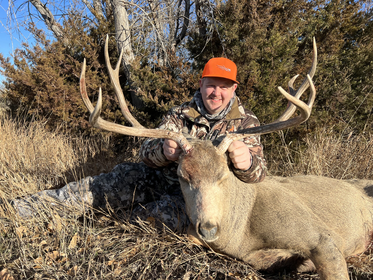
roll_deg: -1.0
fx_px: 280
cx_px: 186
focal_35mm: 26
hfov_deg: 67.3
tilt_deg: -10.6
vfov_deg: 53.1
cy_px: 140
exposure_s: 1/2695
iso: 50
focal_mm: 5.7
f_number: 1.5
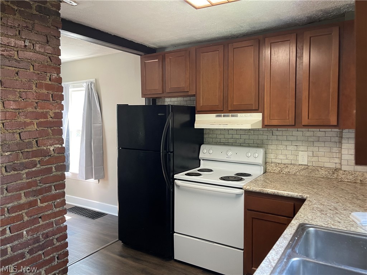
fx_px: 265
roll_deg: +0.9
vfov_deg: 54.9
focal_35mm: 25
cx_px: 184
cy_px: 138
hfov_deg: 69.4
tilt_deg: -2.7
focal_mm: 5.1
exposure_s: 1/60
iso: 200
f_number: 1.6
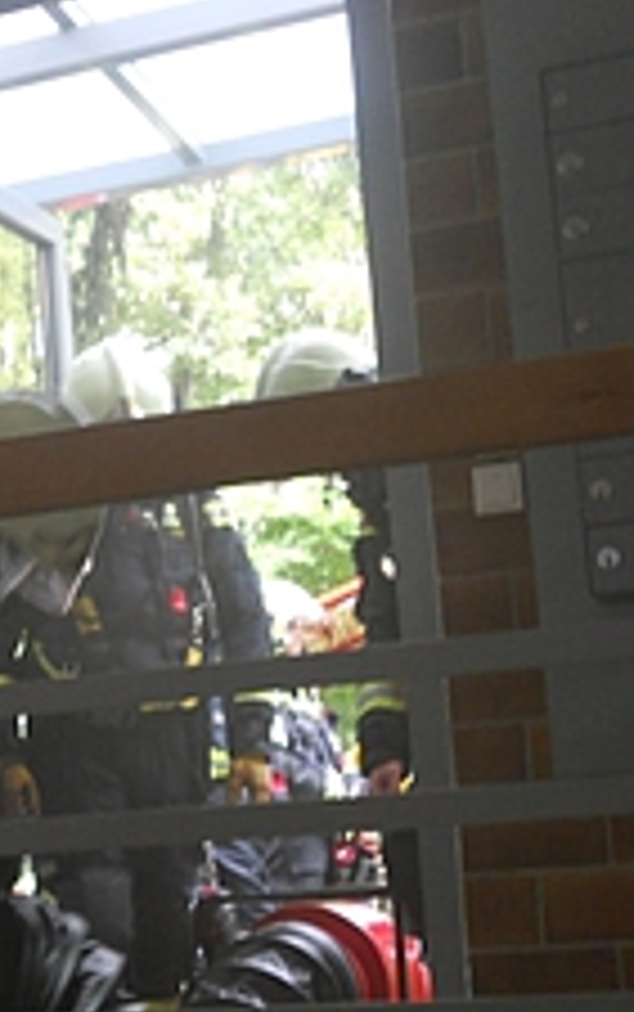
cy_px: 643
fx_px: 2345
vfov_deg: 24.3
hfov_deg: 15.1
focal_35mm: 85
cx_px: 11
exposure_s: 1/30
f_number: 3.9
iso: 250
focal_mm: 6.9
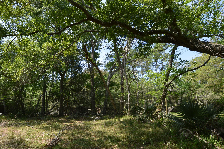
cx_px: 99
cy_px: 94
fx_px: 118
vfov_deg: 63.5
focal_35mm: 19
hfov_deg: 86.6
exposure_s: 1/160
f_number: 6.3
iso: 100
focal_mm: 10
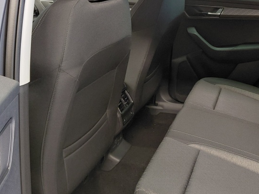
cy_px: 90
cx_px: 179
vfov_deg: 30.9
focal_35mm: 47
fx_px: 352
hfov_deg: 39.8
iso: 320
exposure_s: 1/25
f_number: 1.8
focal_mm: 4.69
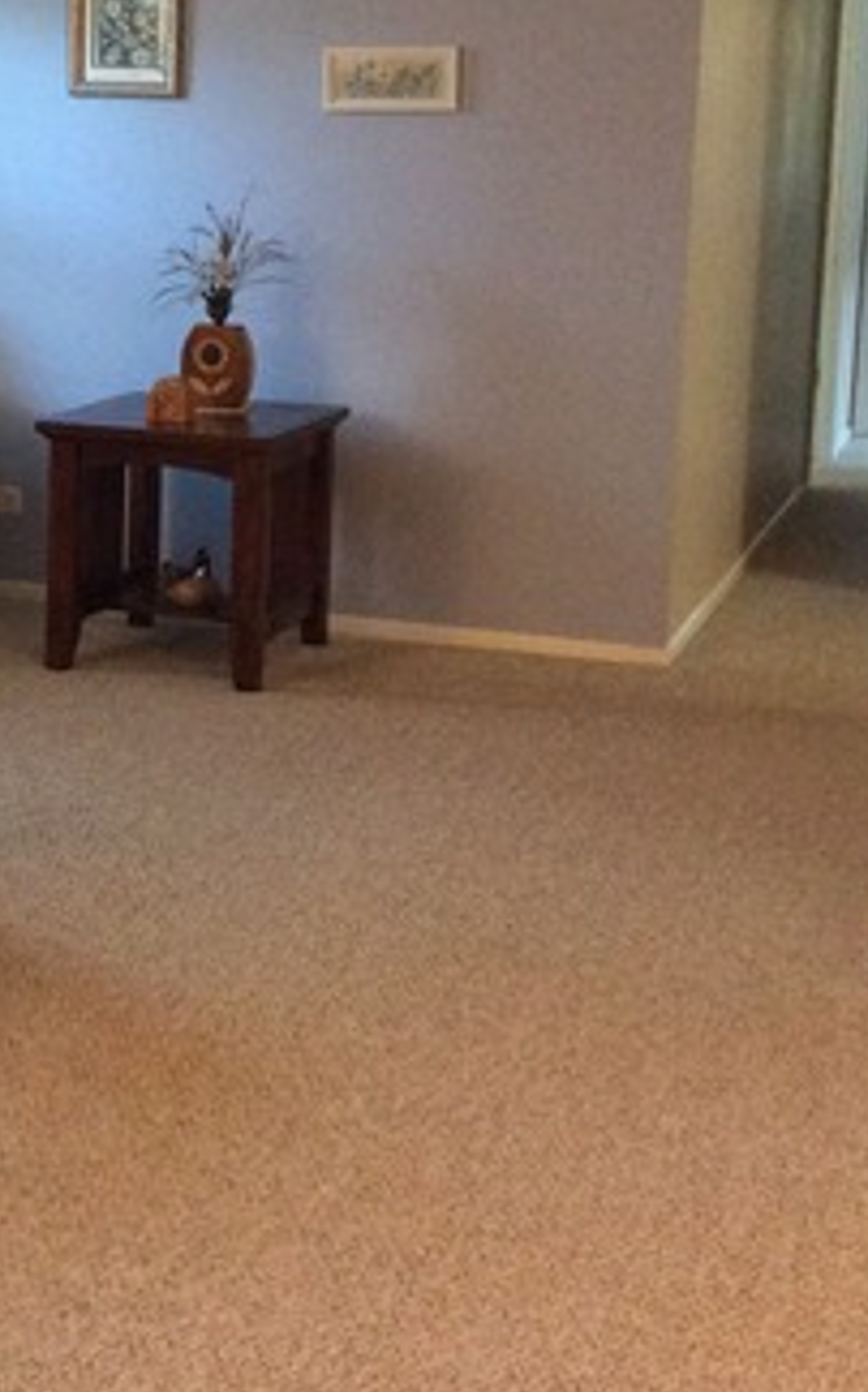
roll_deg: -0.4
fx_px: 2540
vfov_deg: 30.4
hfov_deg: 18.9
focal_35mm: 67
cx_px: 34
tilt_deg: -8.4
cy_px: 438
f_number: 2.4
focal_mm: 3.3
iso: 250
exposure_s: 1/24
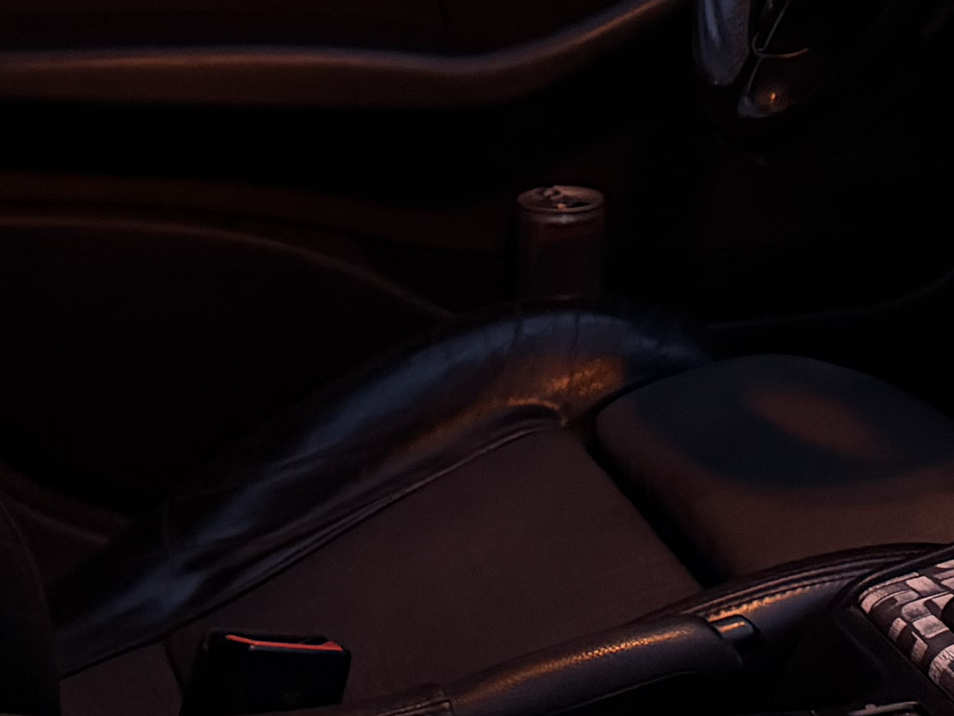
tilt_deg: -5.5
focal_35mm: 92
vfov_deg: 15.7
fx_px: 2536
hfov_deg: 20.0
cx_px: 1152
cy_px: -61
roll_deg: -0.6
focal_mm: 6.76
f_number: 1.78
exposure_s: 1/32
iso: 1000
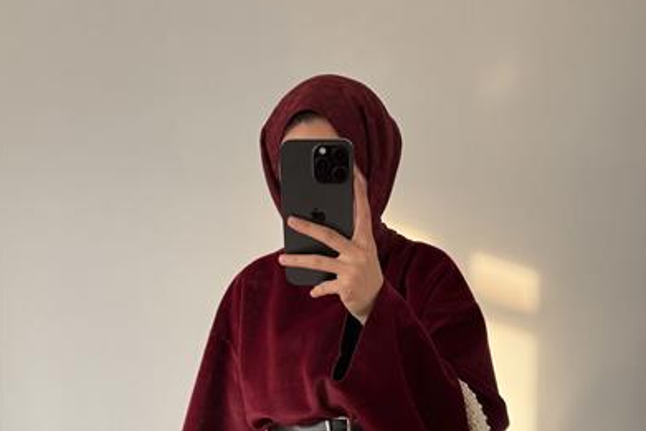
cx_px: 325
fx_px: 610
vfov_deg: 37.5
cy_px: 344
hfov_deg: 55.8
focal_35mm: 34
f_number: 1.78
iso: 200
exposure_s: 1/98
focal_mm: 6.76
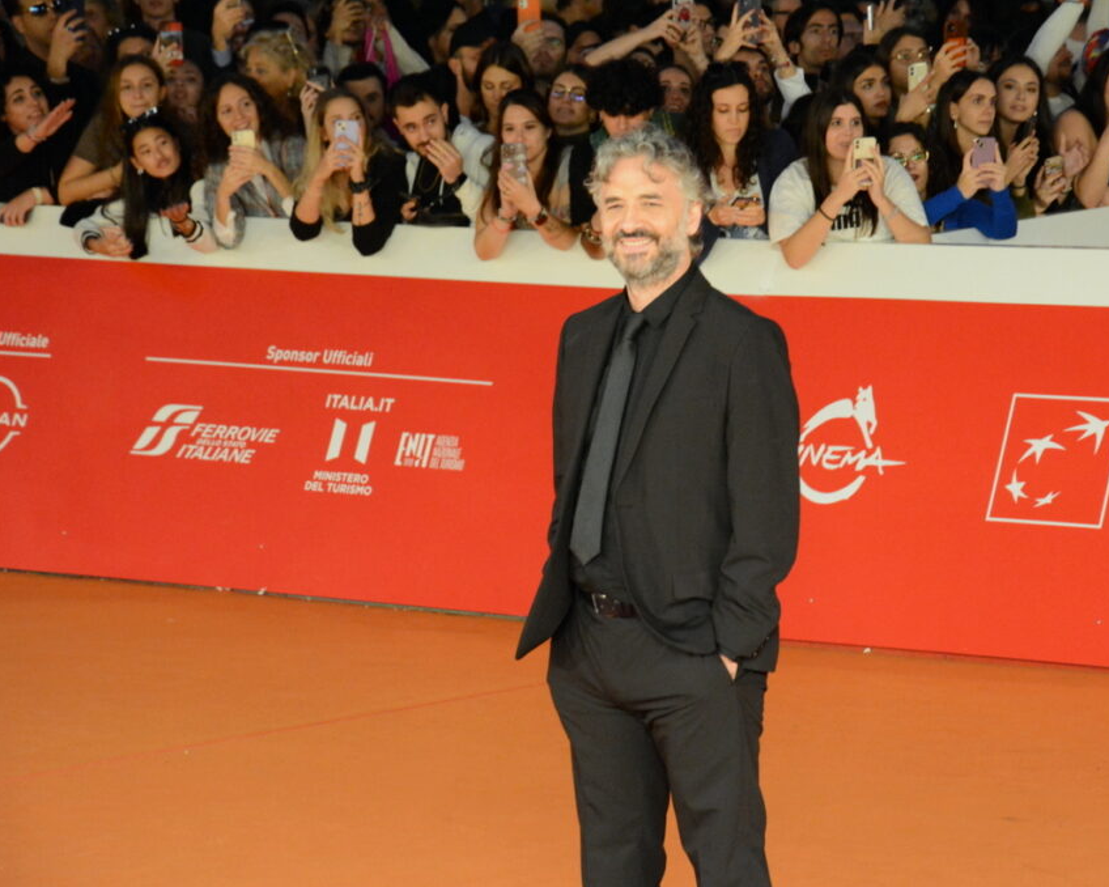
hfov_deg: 10.8
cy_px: 445
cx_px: 643
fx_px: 5860
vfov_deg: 8.7
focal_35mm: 179
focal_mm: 105
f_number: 8
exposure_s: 1/125
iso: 4000
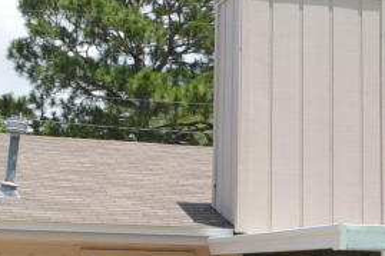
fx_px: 1240
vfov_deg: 11.8
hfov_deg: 17.4
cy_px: 134
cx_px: 337
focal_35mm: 116
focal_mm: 18
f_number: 8
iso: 100
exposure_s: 1/200
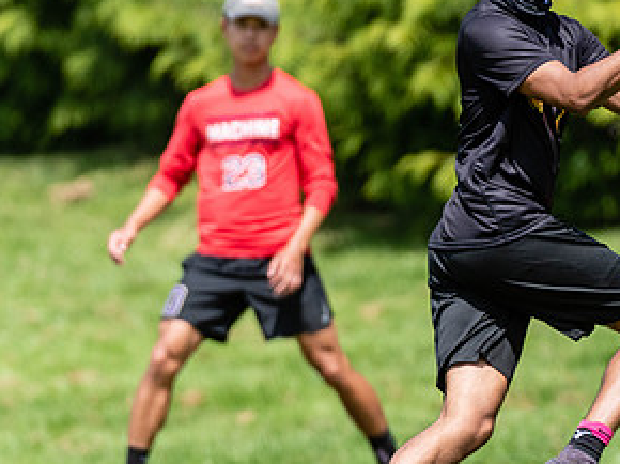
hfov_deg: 1.7
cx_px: 530
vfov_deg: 1.3
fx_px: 20670
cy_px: 213
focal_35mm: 1155
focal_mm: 400
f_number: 4
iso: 500
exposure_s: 1/2500
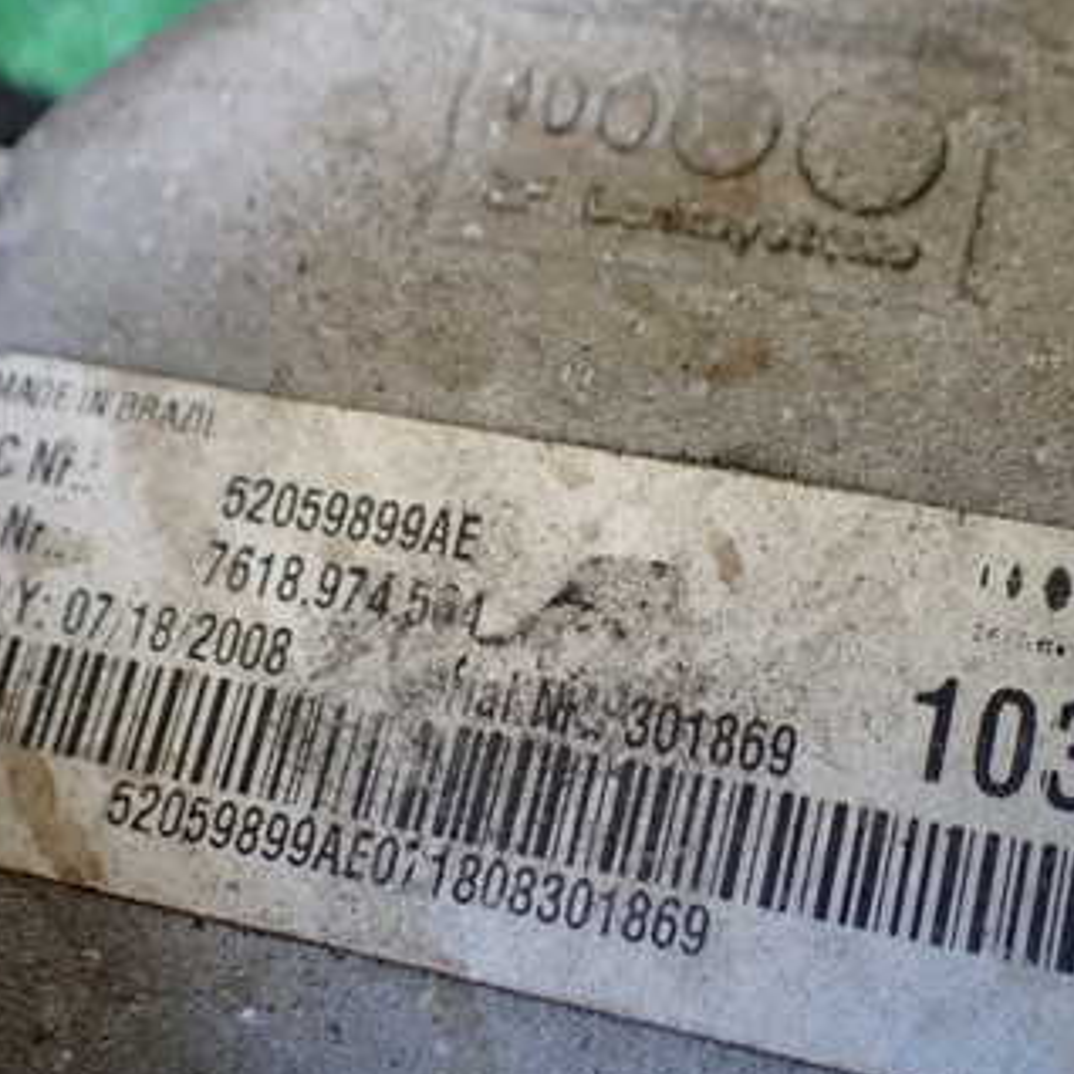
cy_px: 638
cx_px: 527
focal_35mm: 50
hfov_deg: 34.0
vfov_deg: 33.9
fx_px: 1755
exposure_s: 1/125
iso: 800
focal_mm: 5.4
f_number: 2.3
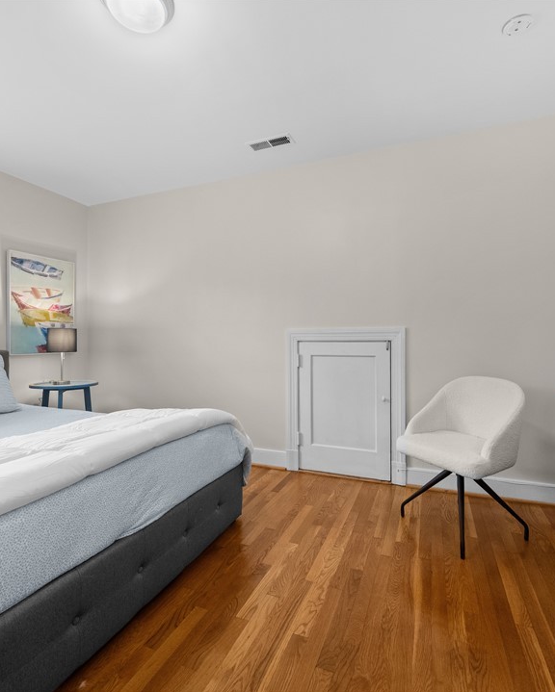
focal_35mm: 17
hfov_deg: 77.0
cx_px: 290
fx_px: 349
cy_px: 346
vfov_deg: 89.6
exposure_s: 1/20
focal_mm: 12
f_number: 6.3
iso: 2000
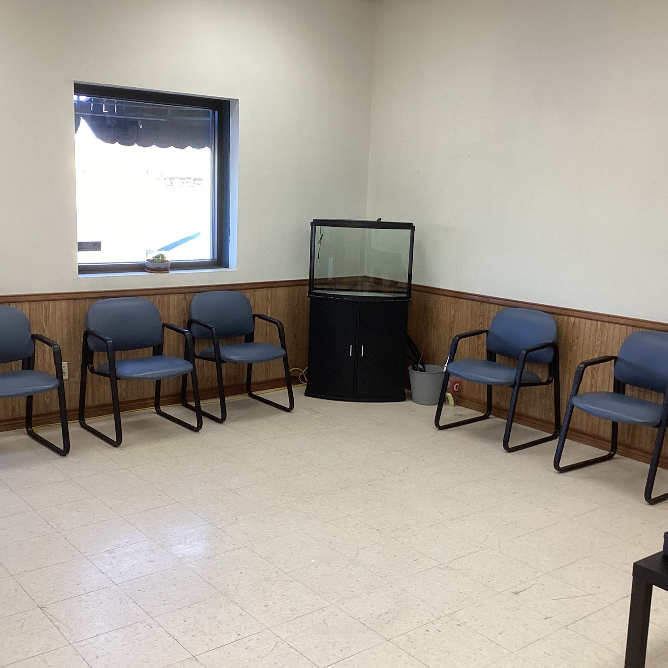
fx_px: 808
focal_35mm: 37
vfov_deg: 44.9
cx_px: 314
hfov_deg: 44.9
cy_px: 336
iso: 80
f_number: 2.4
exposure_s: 1/60
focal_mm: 3.3
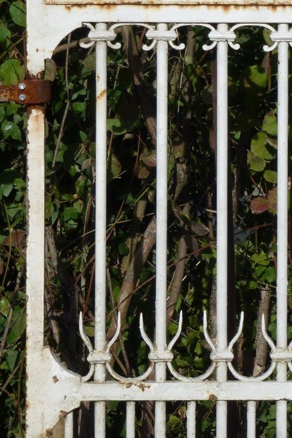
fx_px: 2141
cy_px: 151
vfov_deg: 11.7
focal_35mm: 176
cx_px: 282
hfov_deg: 7.8
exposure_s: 1/1300
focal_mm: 17.3
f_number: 5
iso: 100
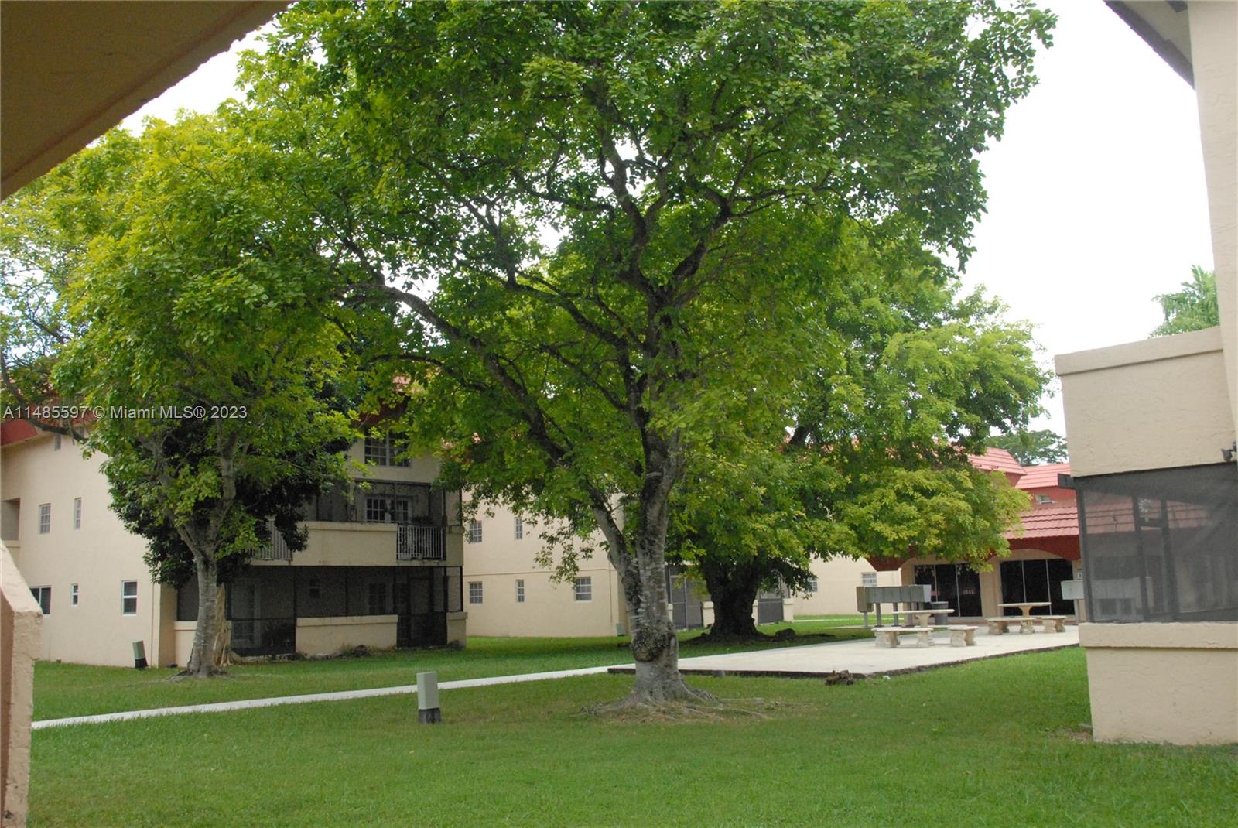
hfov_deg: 57.2
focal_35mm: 33
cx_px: 619
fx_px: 1136
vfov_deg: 40.0
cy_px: 414
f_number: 10
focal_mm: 22
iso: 1600
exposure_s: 1/350
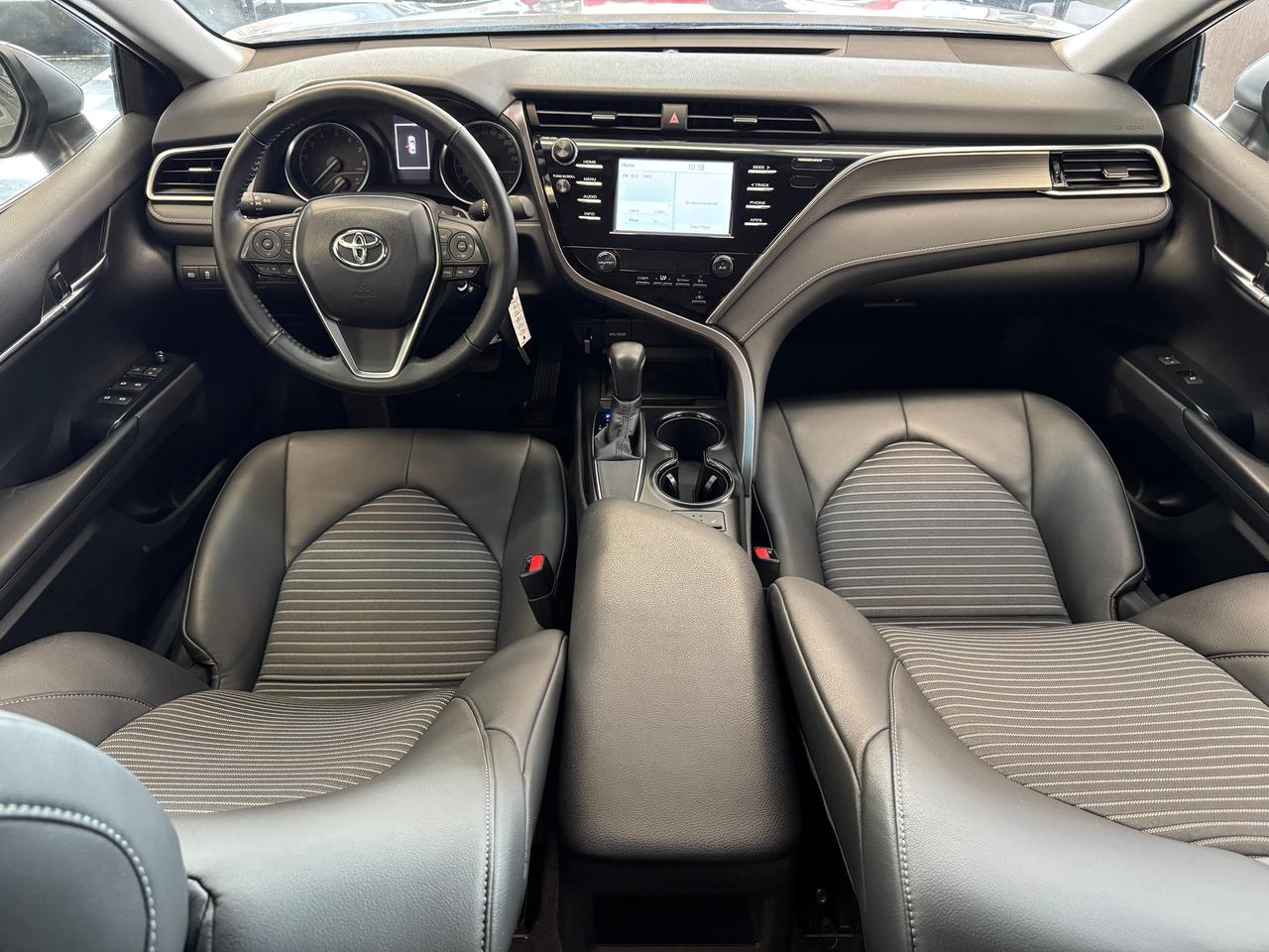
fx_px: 880
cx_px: 634
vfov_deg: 56.8
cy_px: 476
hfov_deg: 71.6
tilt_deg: -38.7
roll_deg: +0.2
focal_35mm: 24
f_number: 1.78
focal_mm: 6.76
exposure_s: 1/40
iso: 640
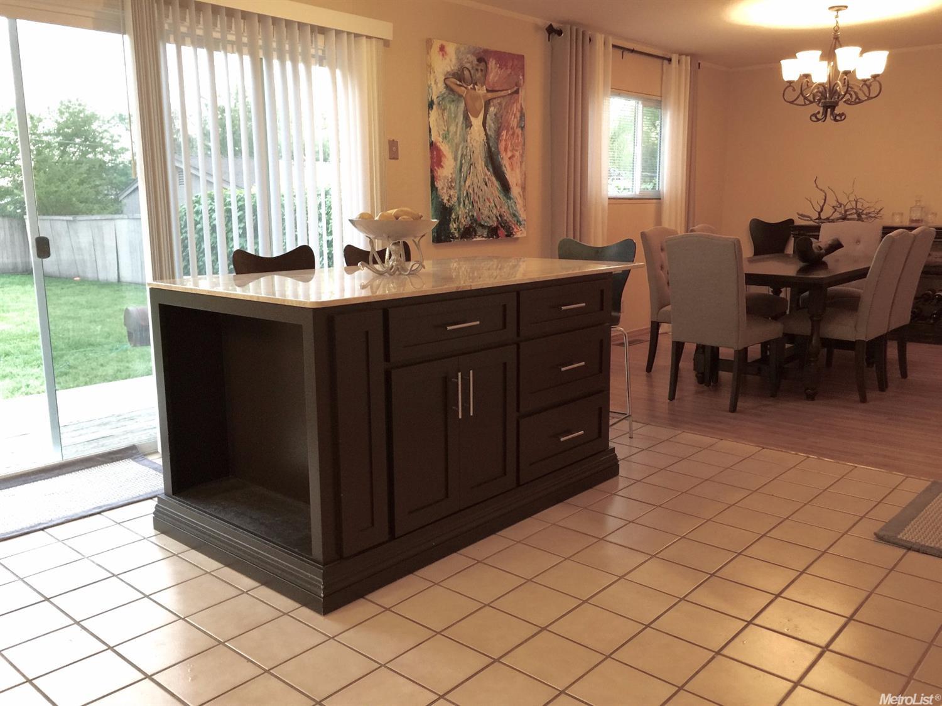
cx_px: 471
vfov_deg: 48.2
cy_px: 353
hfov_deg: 61.7
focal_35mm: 29
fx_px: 789
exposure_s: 1/15
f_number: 2.2
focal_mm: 4.15
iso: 64
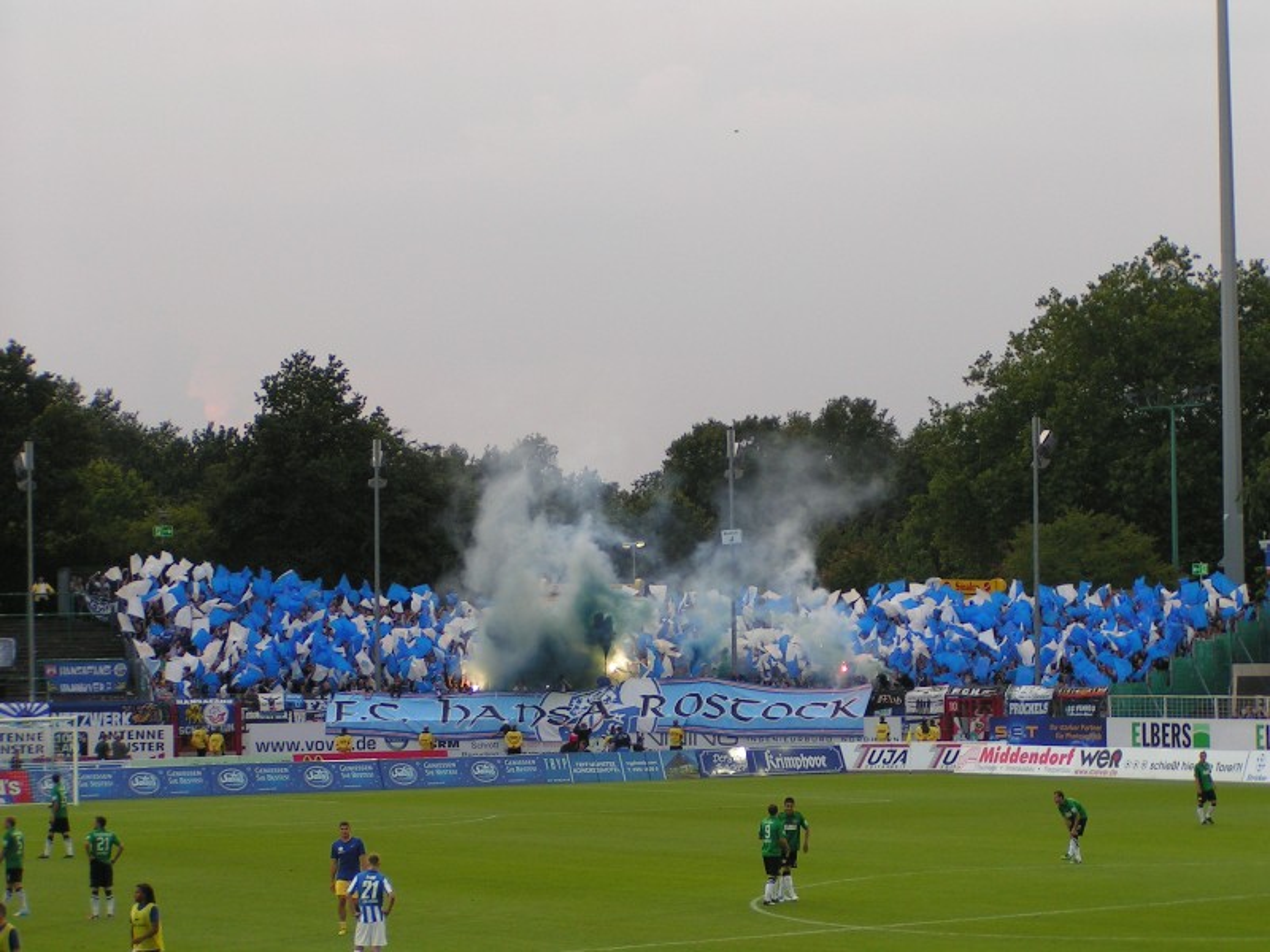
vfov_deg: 14.2
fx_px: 3816
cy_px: 476
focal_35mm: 104
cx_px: 635
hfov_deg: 18.9
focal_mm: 15.9
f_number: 3.5
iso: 50
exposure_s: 1/125
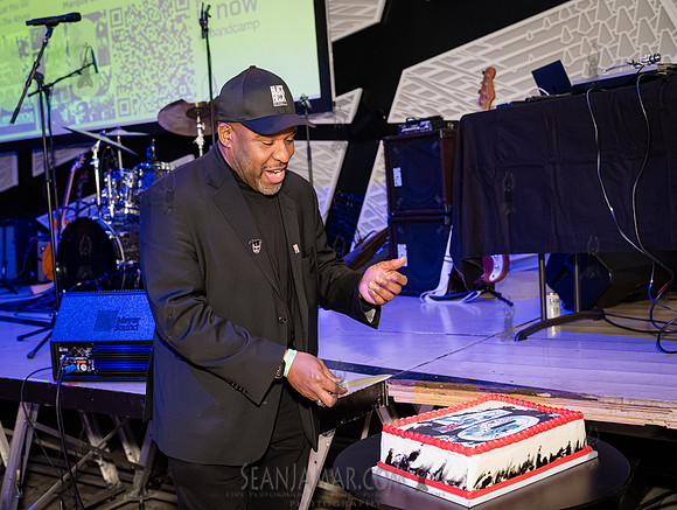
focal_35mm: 39
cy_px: 246
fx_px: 772
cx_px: 303
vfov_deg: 36.6
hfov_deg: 47.3
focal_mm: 35
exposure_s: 1/400
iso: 10000
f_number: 3.5
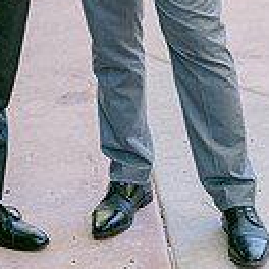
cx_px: 48
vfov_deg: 11.6
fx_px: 1275
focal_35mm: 145
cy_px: -120
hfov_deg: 12.0
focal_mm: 50
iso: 100
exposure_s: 1/125
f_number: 2
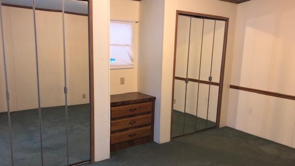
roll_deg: -1.7
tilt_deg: -11.2
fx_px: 242
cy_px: 93
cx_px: 147
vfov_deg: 37.7
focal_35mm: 31
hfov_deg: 62.6
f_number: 1.8
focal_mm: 4
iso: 50
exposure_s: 1/12
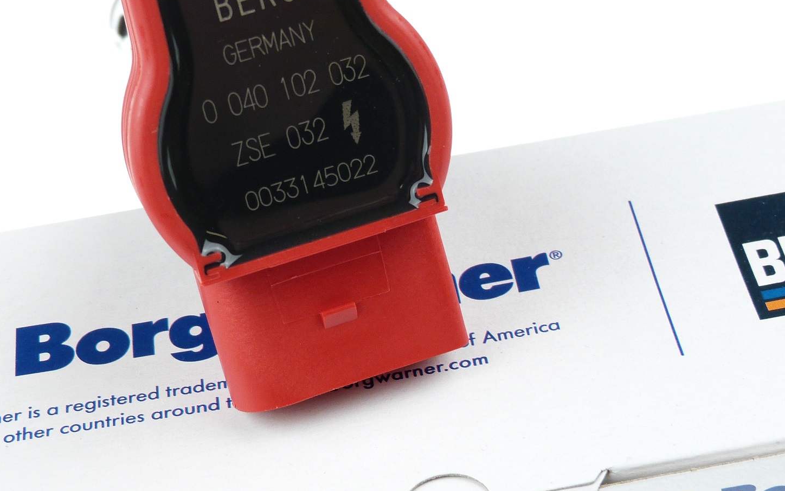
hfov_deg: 25.2
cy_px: 235
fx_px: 1754
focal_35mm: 82
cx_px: 400
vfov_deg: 15.9
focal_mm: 10
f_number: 3.2
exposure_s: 1/80
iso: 100
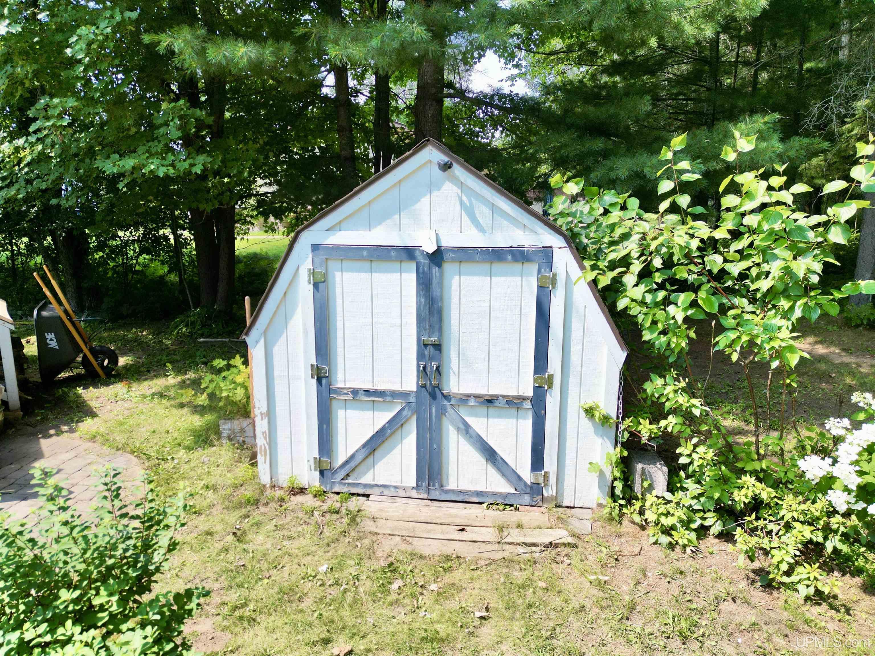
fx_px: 607
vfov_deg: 56.8
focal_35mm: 24
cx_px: 438
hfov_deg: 71.6
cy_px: 328
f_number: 1.7
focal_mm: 6.72
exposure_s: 1/725
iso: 100
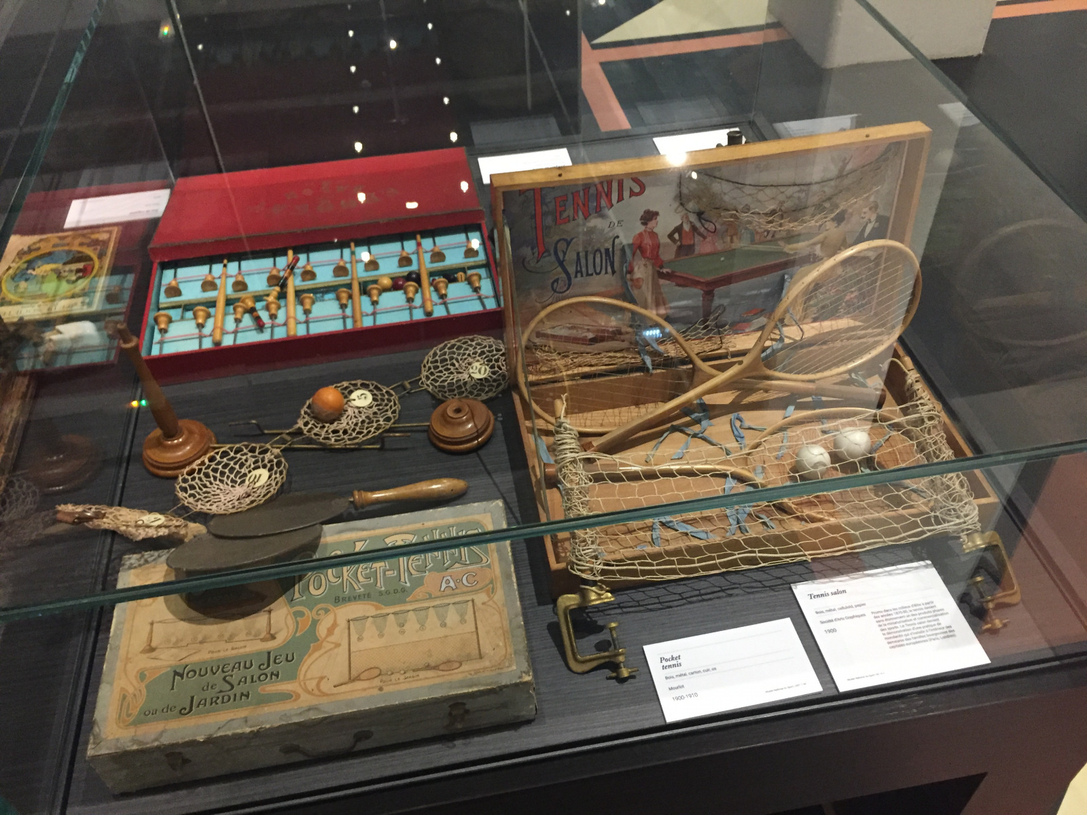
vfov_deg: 48.2
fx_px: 911
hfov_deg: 61.7
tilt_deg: -44.4
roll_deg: +2.8
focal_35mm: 29
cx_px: 544
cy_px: 408
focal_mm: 4.15
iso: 250
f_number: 2.2
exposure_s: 1/17
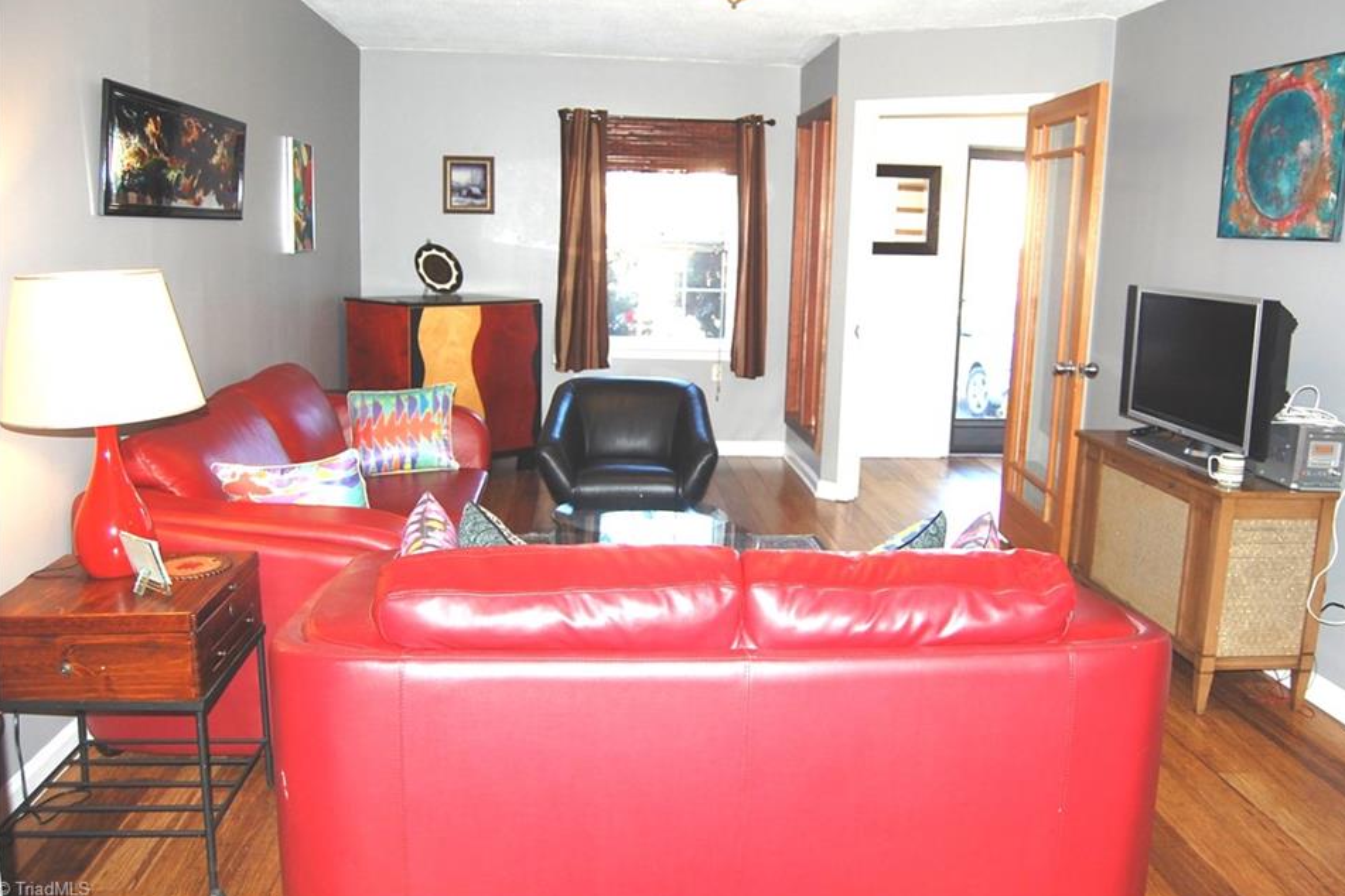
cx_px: 718
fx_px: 1083
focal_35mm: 29
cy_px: 423
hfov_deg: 63.6
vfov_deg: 44.9
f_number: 3.5
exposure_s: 1/60
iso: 200
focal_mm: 18
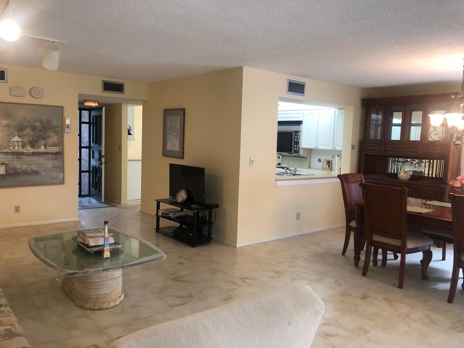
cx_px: 232
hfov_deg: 63.4
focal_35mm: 28
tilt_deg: -3.6
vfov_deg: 49.7
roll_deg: -2.3
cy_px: 174
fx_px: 375
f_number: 1.8
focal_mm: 4
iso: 40
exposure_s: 1/20
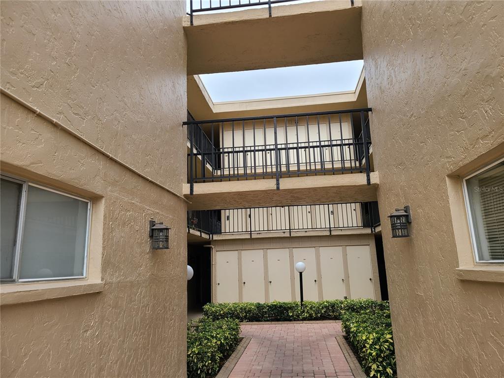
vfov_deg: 53.1
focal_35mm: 26
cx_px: 252
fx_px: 379
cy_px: 189
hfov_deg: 67.3
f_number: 1.8
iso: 40
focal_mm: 5.4
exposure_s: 1/973
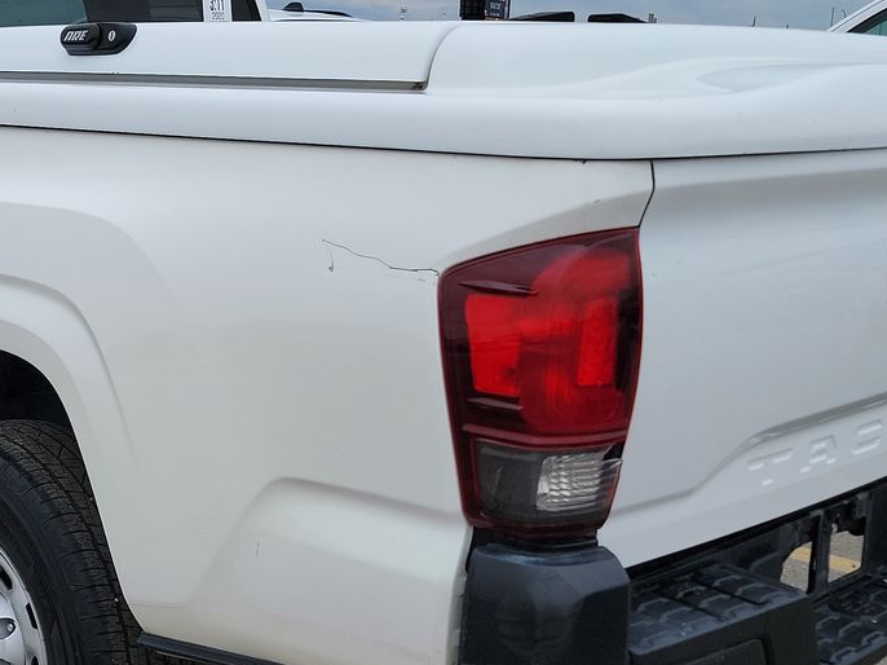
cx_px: 189
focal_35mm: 56
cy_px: 395
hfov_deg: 33.5
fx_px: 1434
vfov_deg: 26.0
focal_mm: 6.7
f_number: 1.8
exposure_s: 1/426
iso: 50
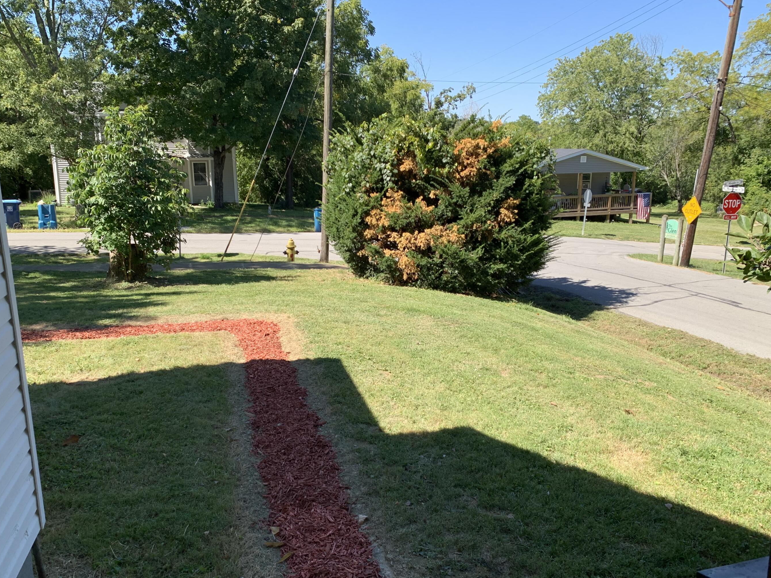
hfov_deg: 61.6
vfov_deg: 48.2
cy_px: 316
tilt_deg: -13.5
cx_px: 362
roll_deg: +0.0
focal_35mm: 29
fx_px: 646
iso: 25
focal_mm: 4.25
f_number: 1.8
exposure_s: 1/737
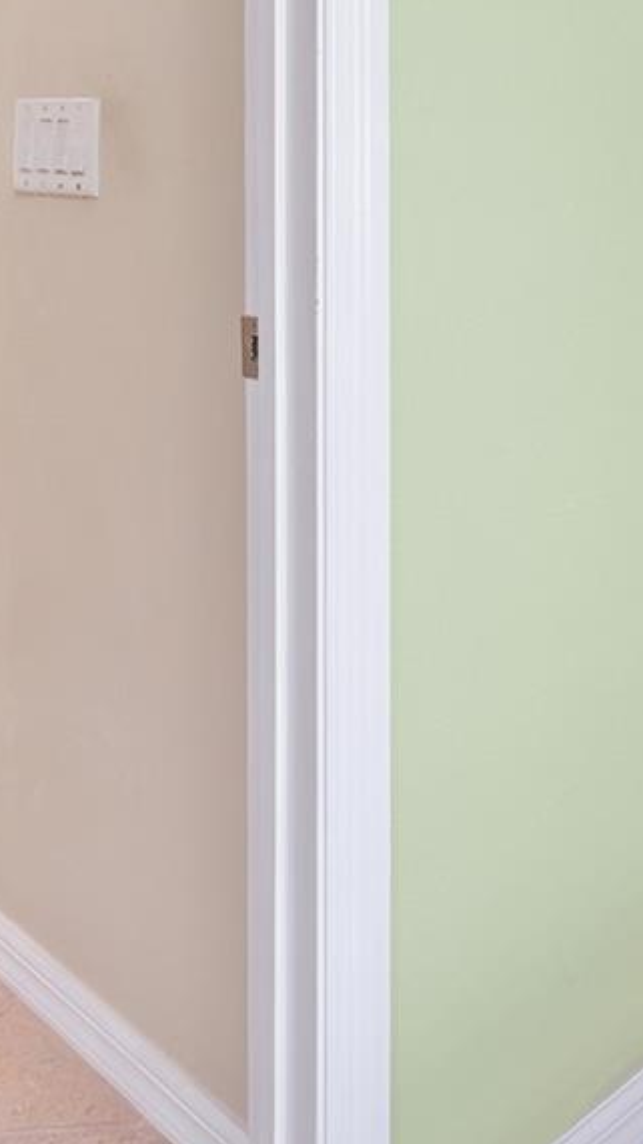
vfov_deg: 43.1
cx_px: 659
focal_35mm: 44
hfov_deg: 25.6
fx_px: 1334
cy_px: 148
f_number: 7.1
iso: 100
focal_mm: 15
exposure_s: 1/1.25
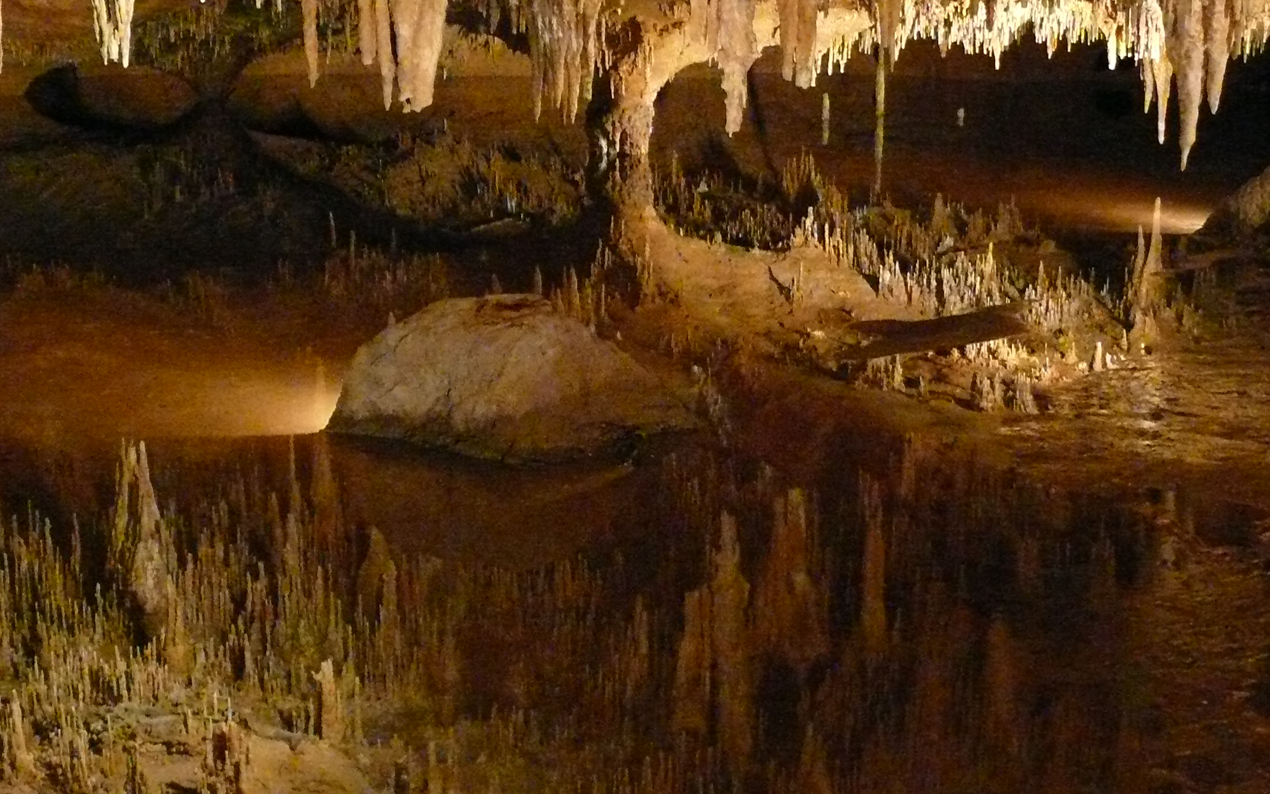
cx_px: 656
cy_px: 457
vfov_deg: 21.3
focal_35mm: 61
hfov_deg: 33.5
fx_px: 2111
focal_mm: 7.4
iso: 800
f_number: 2.8
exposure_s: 1/15
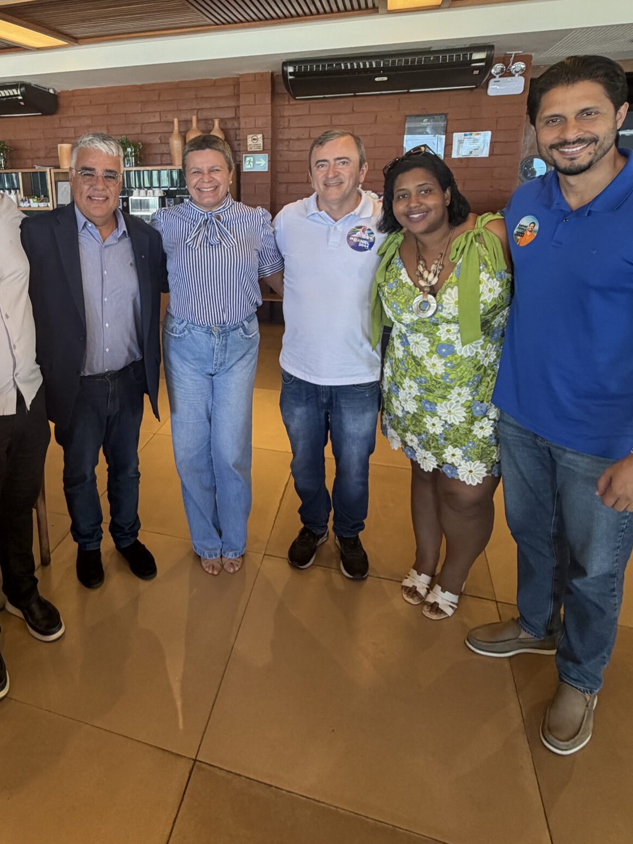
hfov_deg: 57.3
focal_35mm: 23
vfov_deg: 72.7
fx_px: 561
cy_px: 317
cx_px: 201
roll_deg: +1.5
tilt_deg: -15.2
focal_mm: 2.22
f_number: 2.2
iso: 200
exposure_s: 1/60
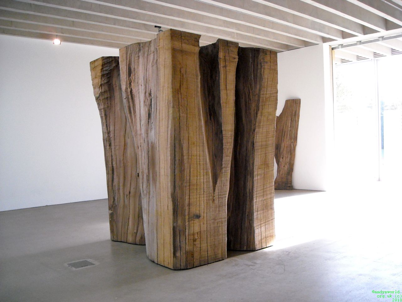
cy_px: 151
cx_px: 201
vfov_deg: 40.7
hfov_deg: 52.6
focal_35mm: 35
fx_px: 406
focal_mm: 5.7
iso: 400
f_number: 2.8
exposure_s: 1/161
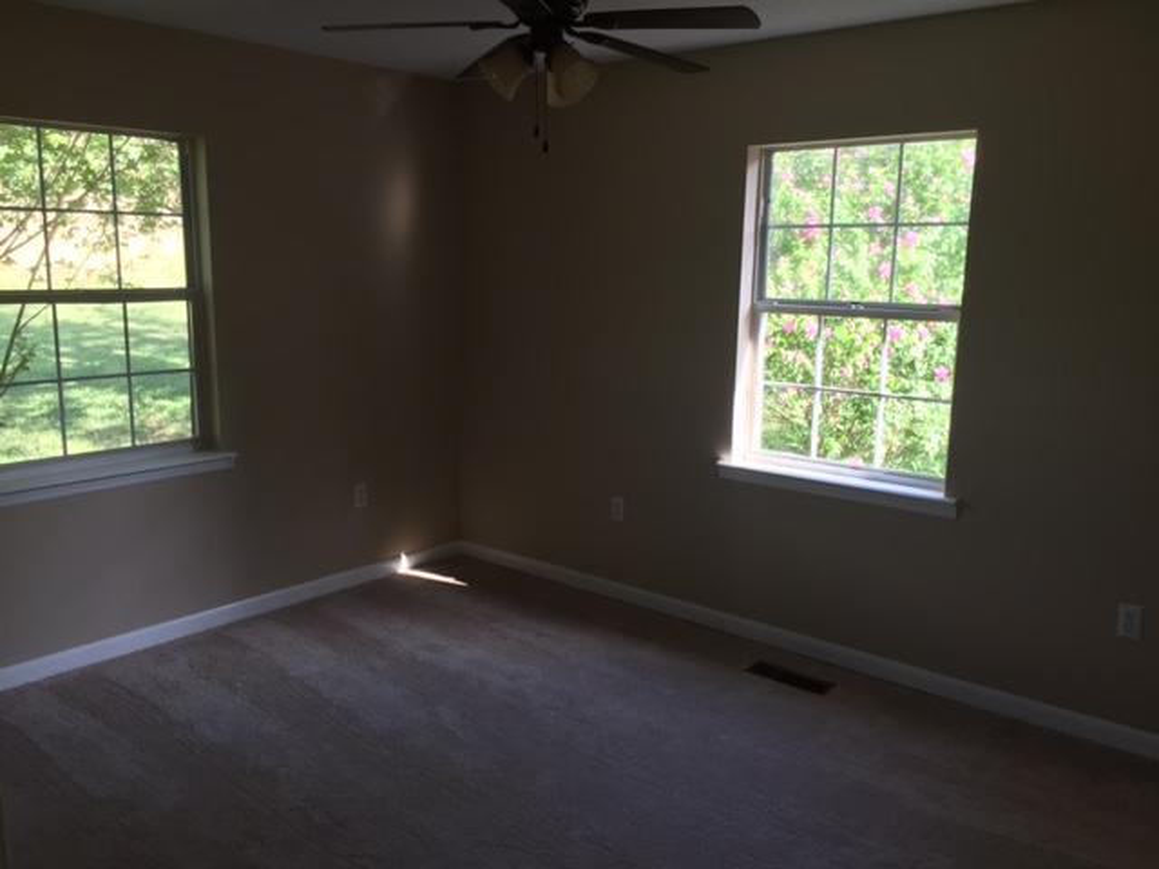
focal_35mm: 29
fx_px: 971
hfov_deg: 61.7
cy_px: 434
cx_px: 580
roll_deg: -0.3
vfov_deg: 48.2
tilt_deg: -9.4
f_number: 2.2
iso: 40
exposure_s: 1/60
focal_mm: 4.15
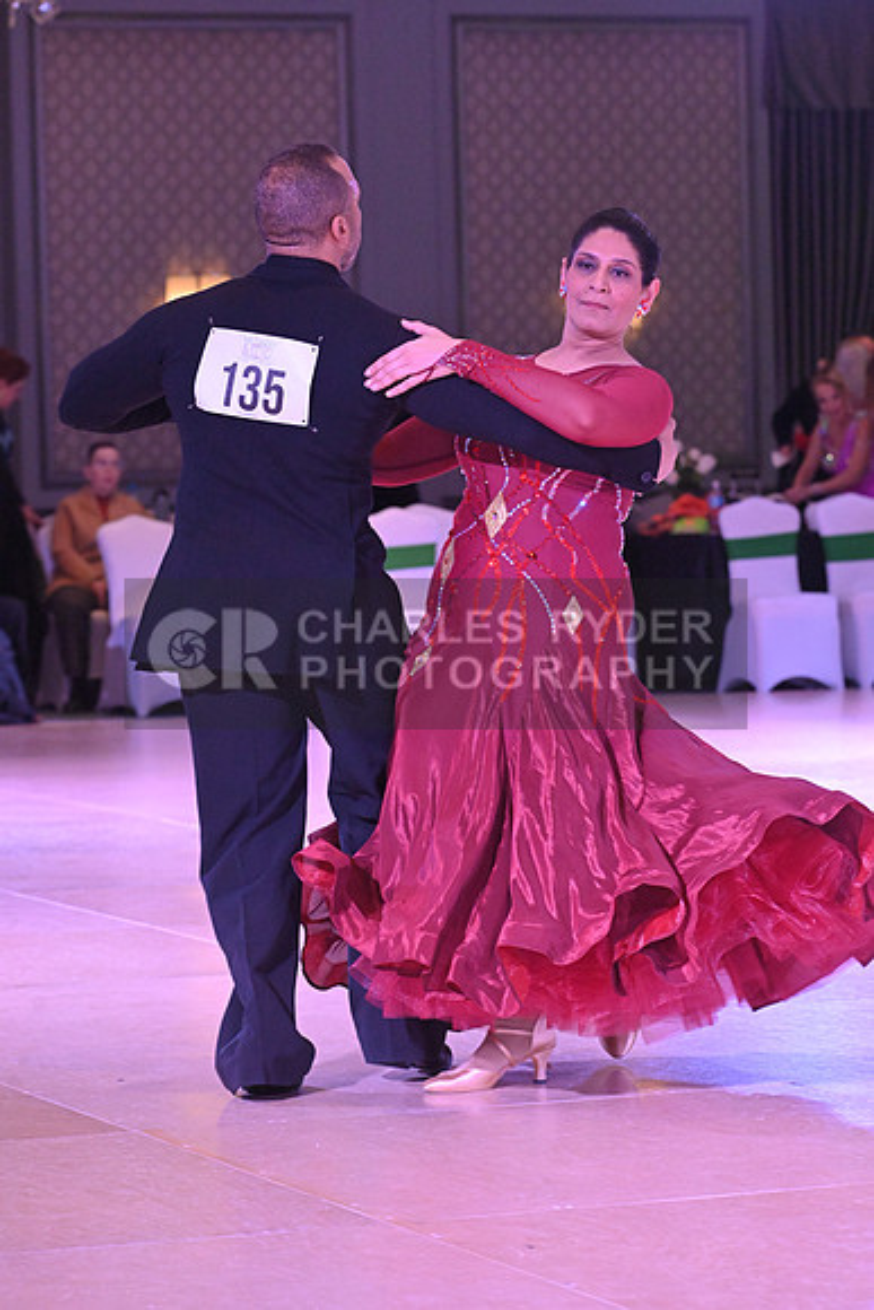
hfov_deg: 10.2
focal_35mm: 135
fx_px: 4913
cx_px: 437
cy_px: 655
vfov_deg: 15.2
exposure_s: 1/400
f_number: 7.1
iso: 6400
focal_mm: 135
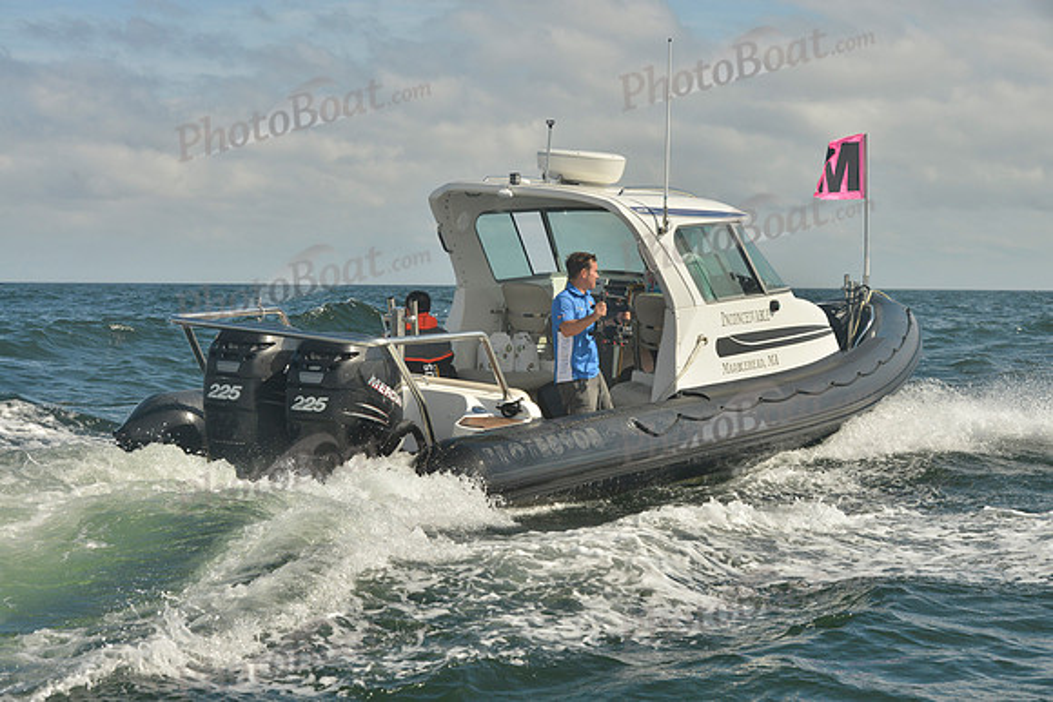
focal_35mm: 70
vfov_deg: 19.5
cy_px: 351
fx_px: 2048
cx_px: 526
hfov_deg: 28.8
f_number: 10
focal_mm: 70
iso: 400
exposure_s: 1/1250
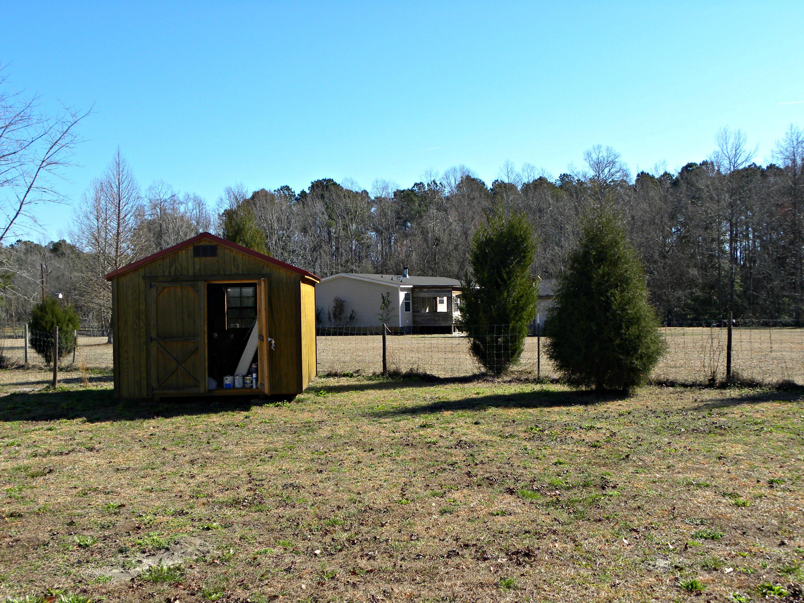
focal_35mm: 37
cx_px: 402
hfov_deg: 50.1
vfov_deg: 38.7
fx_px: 859
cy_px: 302
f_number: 3.5
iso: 64
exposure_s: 1/520
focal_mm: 6.6
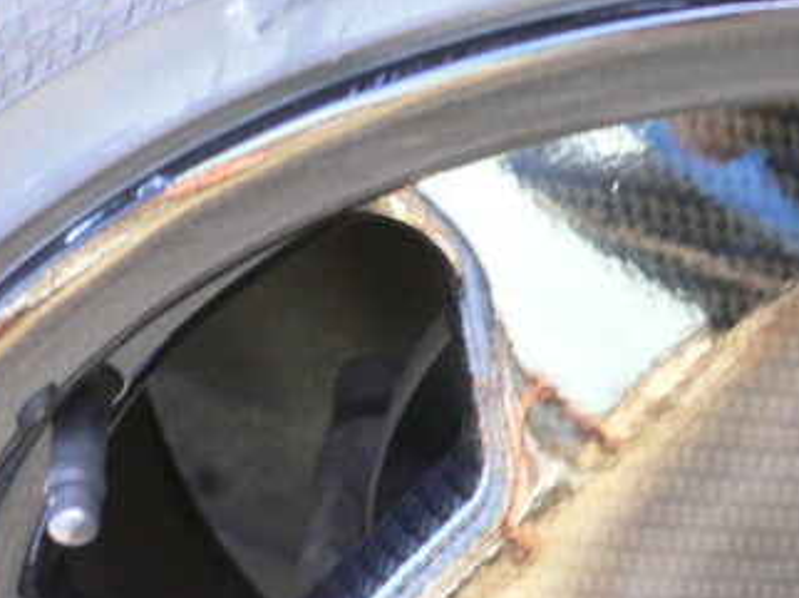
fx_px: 2007
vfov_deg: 16.6
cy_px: 596
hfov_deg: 21.2
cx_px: 918
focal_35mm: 87
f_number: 2.8
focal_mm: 5.8
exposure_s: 1/15
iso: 150
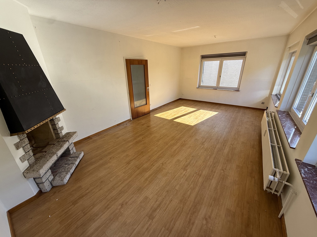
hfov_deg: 102.1
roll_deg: +1.4
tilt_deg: -21.2
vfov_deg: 85.7
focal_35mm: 14
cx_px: 158
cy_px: 118
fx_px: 128
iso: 64
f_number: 2.2
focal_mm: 2.22
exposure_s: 1/207
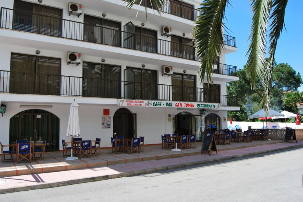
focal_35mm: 28
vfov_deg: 46.4
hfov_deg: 65.5
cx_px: 147
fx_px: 236
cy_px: 104
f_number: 7.1
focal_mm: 18
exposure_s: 1/200
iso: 100
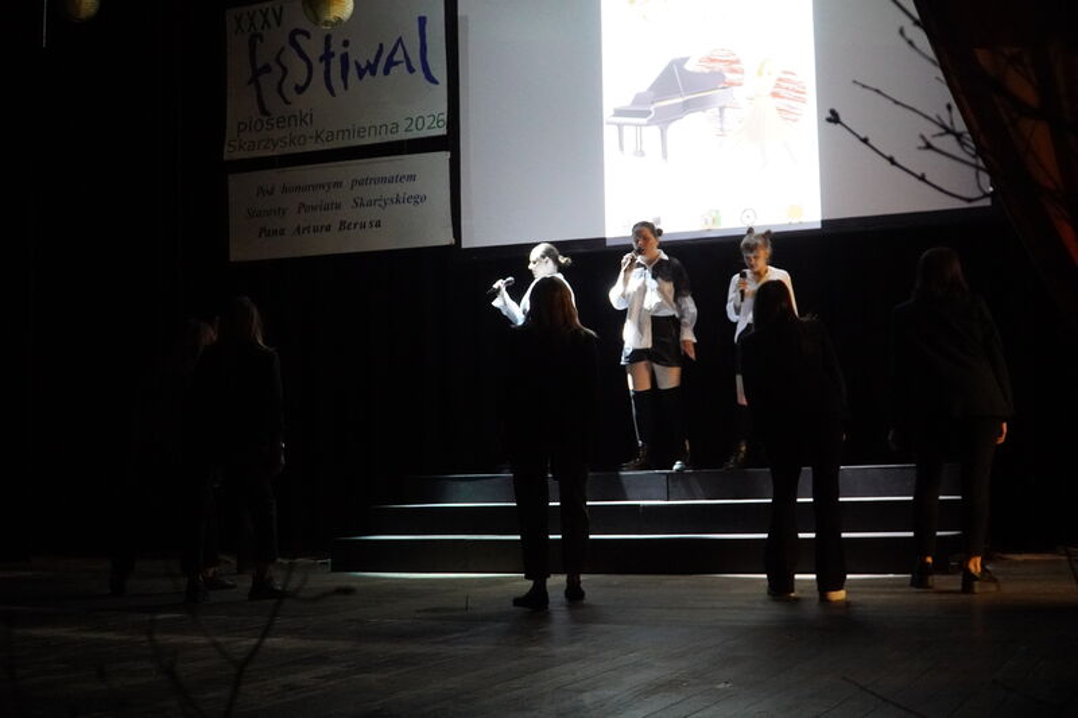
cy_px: 359
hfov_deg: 43.6
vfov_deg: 29.9
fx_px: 1347
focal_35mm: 45
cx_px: 539
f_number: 4
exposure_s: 1/40
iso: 6400
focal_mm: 30
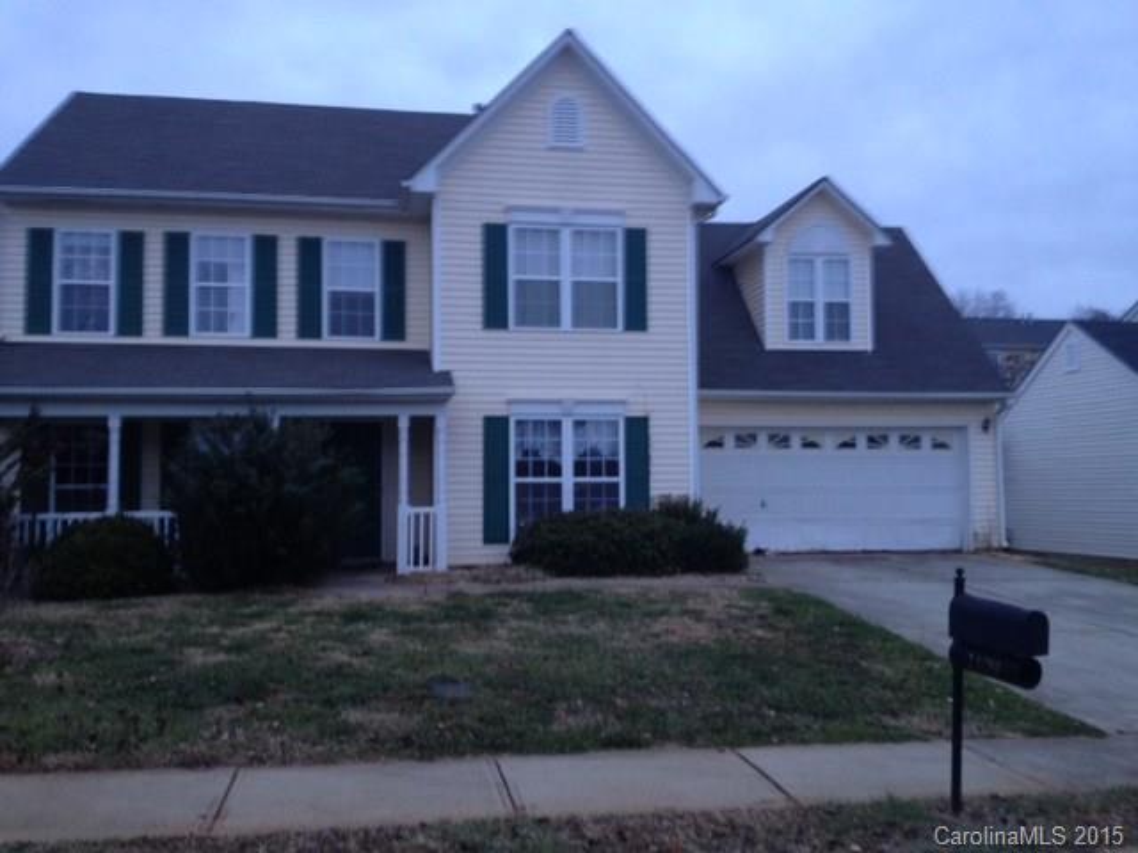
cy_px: 426
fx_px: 1151
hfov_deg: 52.6
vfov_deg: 40.7
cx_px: 569
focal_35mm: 35
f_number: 2.4
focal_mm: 4.28
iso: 100
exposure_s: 1/20
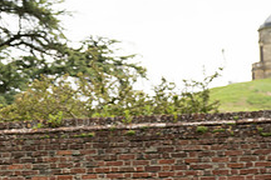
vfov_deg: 7.2
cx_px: -75
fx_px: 1430
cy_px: 233
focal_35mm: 190
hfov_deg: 10.6
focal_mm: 70
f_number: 4.5
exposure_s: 1/1000
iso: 400
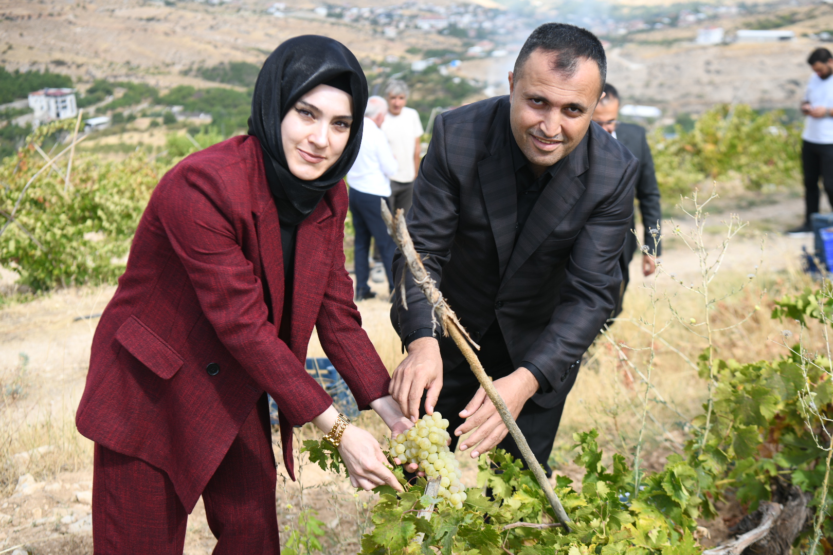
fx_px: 1064
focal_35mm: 46
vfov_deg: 29.2
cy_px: 278
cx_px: 416
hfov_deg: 42.7
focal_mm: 46
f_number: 4
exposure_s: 1/200
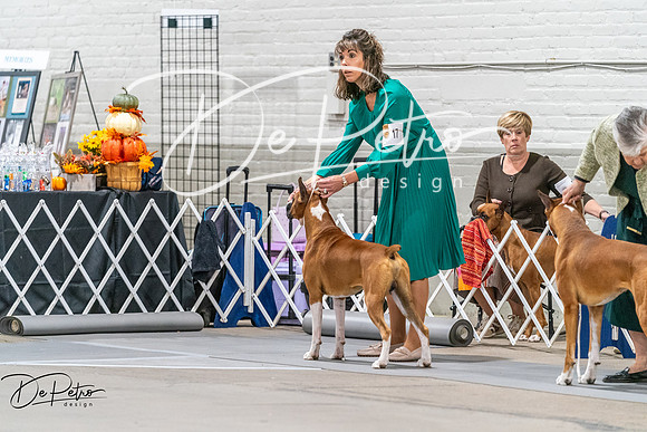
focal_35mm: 189
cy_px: 216
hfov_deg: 10.9
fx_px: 3397
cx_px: 324
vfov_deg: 7.3
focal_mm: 189
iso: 6400
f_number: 3.5
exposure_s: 1/200
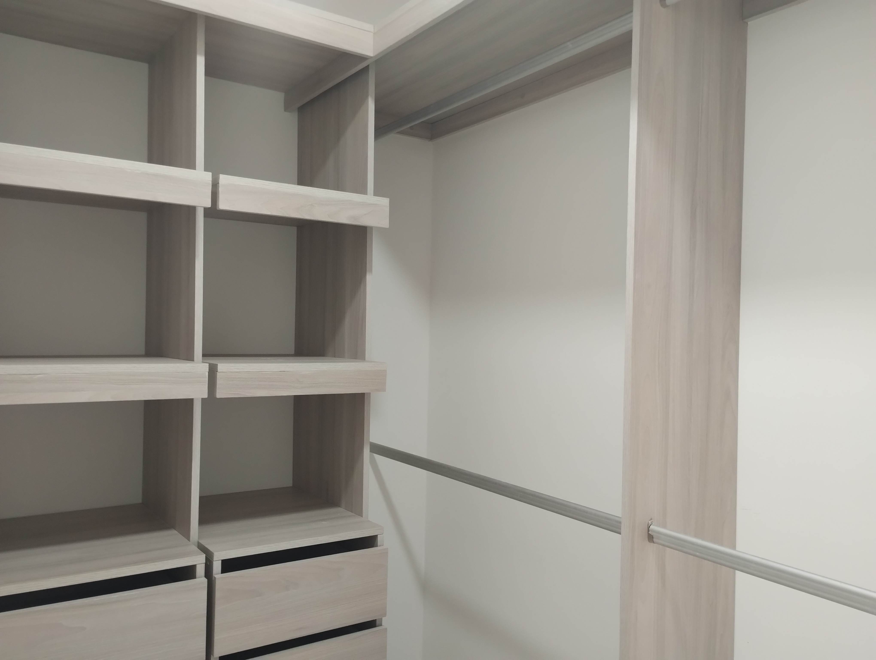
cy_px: 330
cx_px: 438
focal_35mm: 28
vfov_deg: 49.9
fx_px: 710
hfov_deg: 63.4
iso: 875
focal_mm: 4.27
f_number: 1.8
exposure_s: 1/30
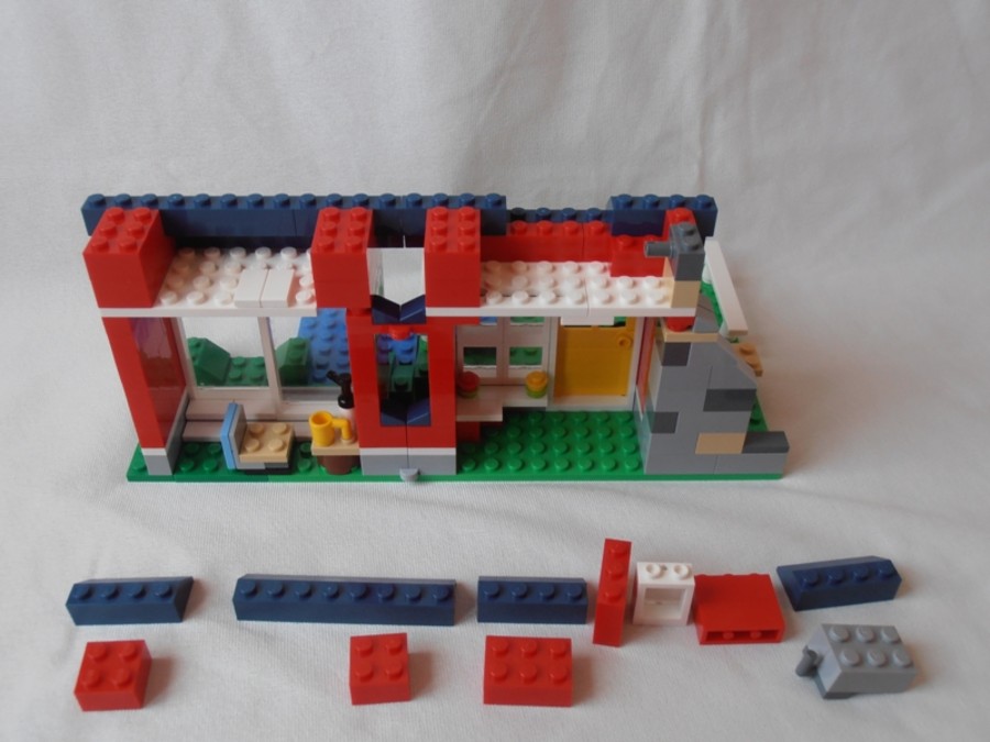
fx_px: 1058
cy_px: 371
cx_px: 495
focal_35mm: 37
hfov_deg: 50.1
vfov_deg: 38.7
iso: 80
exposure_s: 1/50
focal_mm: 6.61
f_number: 3.9
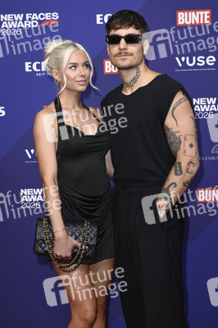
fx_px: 600
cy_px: 164
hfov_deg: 20.6
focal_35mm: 66
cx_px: 109
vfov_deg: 30.5
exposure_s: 1/250
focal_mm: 66
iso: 500
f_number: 5.6
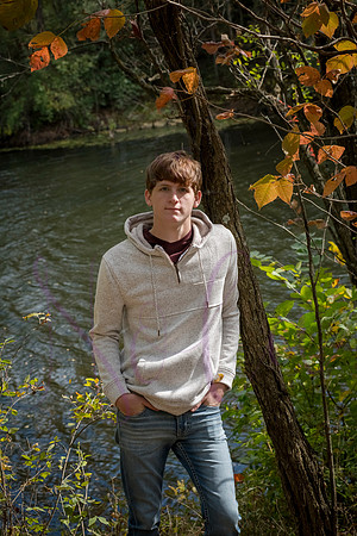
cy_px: 268
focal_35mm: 86
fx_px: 1279
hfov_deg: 15.9
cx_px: 178
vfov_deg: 23.6
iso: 800
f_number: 8
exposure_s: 1/640
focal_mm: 86
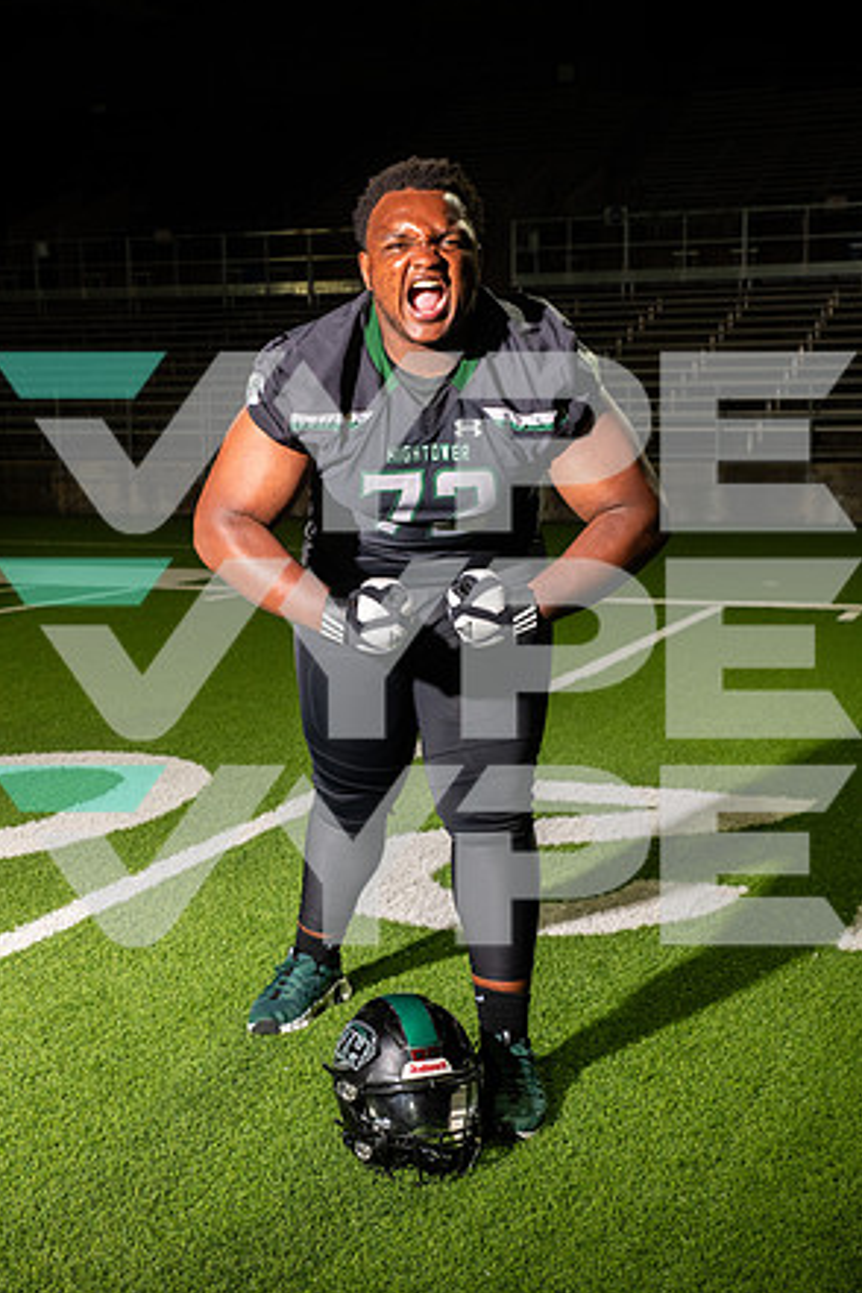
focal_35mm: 49
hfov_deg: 27.5
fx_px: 1760
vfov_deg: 40.3
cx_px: 428
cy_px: 651
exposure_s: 1/400
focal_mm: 48
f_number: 7.1
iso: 1000
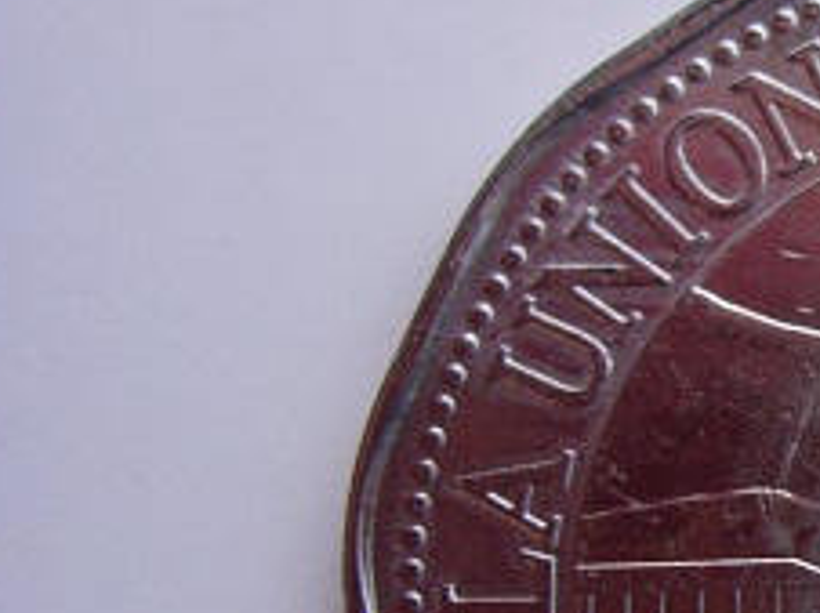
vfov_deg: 13.4
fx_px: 2579
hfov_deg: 17.0
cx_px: 1067
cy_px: 591
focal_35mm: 109
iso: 118
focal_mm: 7.8
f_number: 2.8
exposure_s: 1/32
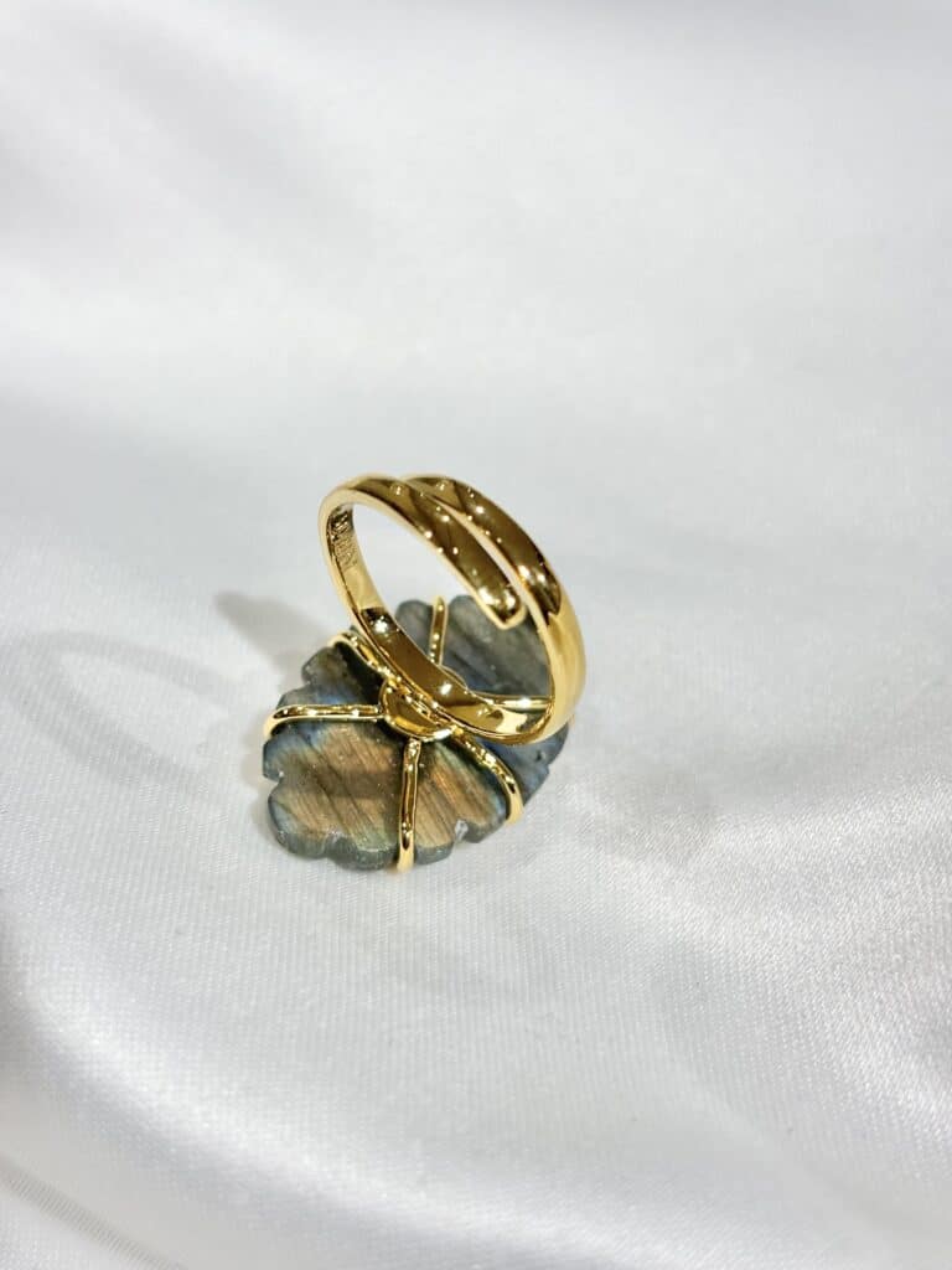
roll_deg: +6.7
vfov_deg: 36.8
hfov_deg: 28.0
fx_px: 1907
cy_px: 635
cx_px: 476
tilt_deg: -42.8
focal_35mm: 52
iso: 32
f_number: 1.6
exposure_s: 1/265
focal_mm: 5.96
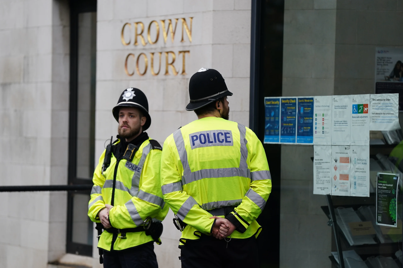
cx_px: 202
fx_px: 1869
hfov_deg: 12.3
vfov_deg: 8.2
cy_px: 134
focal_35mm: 167
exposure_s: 1/1600
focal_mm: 167
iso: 800
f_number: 3.2
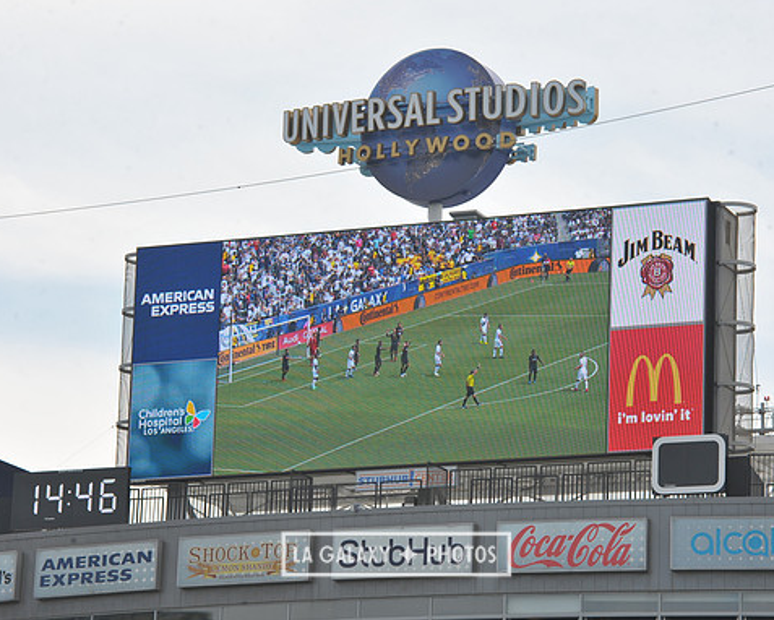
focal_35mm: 171
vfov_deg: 9.0
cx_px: 396
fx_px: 3919
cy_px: 310
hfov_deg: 11.3
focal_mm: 150
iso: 320
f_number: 11
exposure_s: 1/500
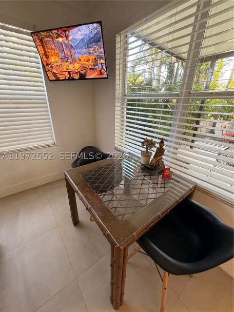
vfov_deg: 102.1
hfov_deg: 85.7
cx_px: 117
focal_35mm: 14
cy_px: 156
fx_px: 126
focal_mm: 2.22
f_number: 2.2
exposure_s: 1/60
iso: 320
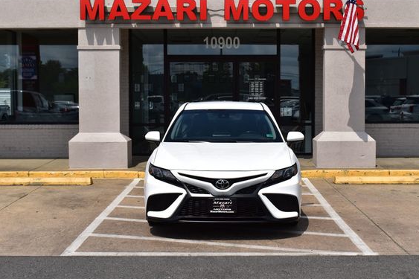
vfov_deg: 23.4
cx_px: 226
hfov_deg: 34.5
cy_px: 127
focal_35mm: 58
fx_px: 675
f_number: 11
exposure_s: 1/500
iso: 200
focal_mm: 34
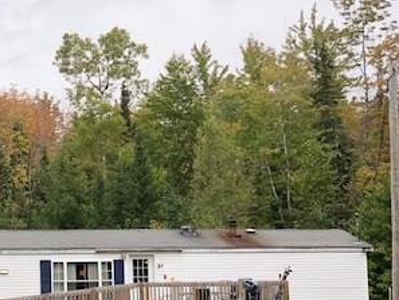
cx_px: -3
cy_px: 231
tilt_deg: +4.5
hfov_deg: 17.2
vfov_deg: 13.2
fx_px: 1291
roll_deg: +1.4
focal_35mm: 112
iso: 16
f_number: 2.4
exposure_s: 1/384
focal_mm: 6
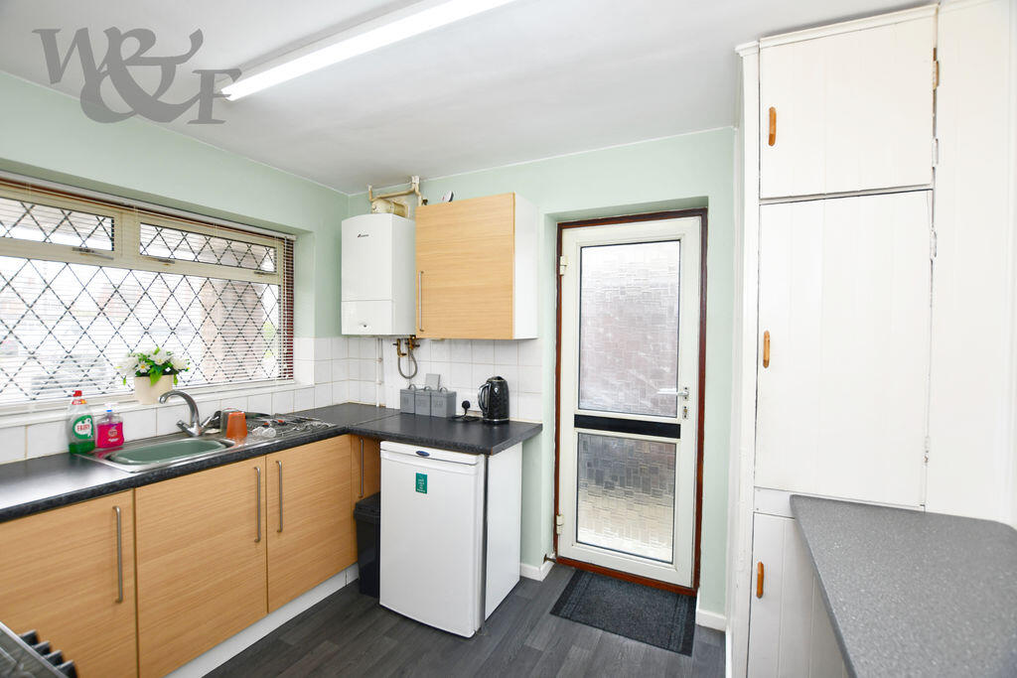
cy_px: 339
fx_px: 424
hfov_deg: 100.4
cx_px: 508
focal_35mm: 15
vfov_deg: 77.3
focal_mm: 10
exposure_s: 1/80
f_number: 4.5
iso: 200
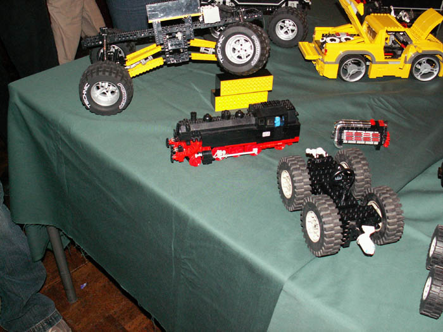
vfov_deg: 39.7
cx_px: 222
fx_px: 461
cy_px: 166
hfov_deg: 51.4
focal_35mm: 36
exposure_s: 1/40
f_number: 2.8
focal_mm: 5.89
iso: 160
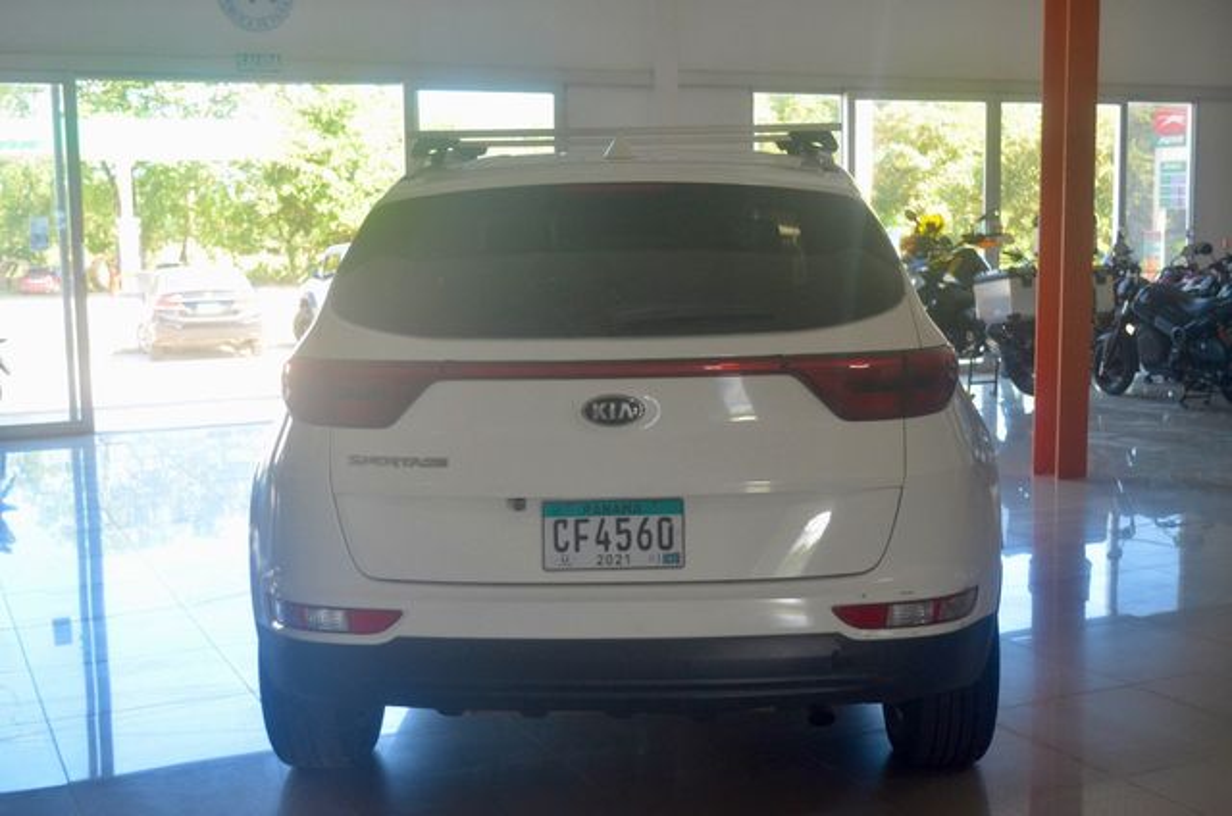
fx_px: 1639
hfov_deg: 41.2
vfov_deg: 28.0
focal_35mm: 48
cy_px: 408
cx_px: 616
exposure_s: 1/100
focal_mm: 32
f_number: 4.8
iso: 400
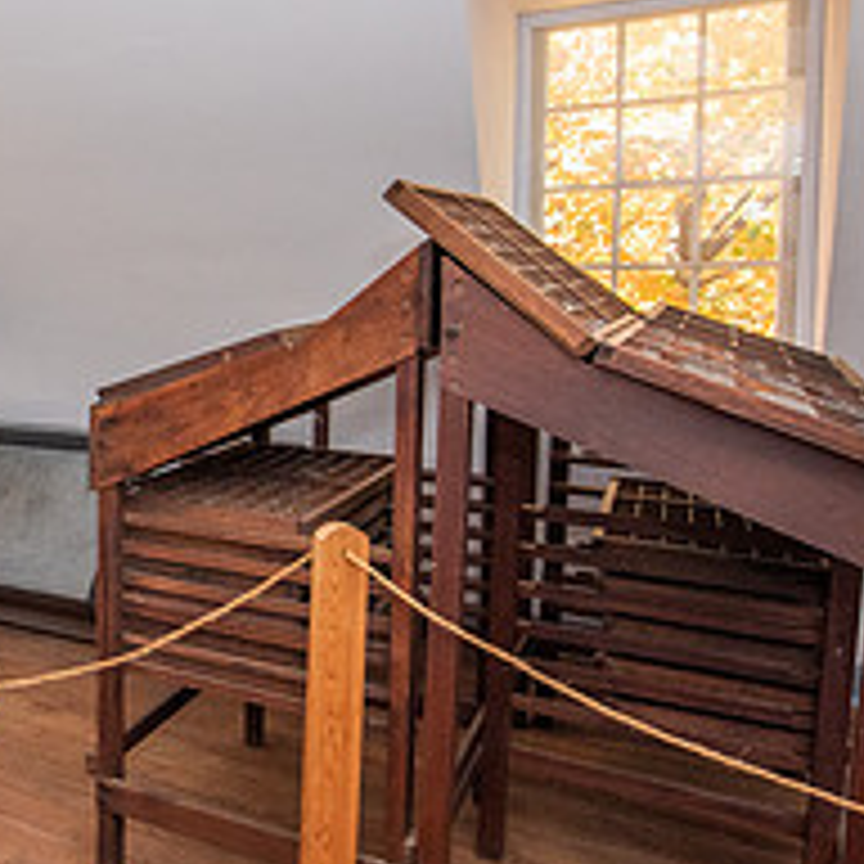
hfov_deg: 38.0
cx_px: -94
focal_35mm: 36
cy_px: 362
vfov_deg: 45.9
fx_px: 1017
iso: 1000
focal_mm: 14
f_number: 5
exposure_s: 1/250
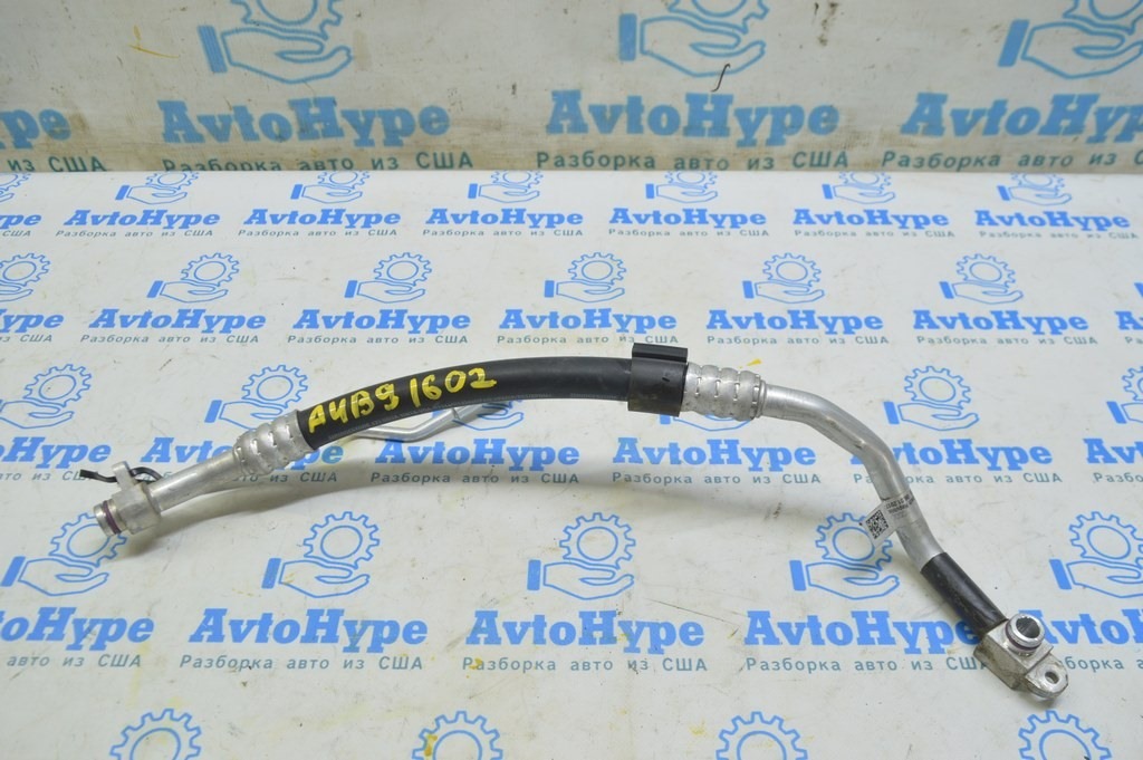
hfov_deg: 62.0
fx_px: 952
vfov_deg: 43.5
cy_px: 380
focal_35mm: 30
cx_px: 572
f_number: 5.6
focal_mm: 20
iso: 400
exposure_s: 1/20
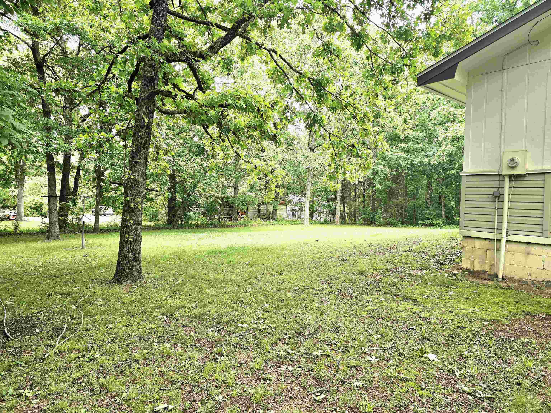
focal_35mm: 23
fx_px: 366
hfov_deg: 73.9
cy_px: 206
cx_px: 276
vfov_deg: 58.9
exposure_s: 1/182
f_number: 1.7
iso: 100
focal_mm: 6.3
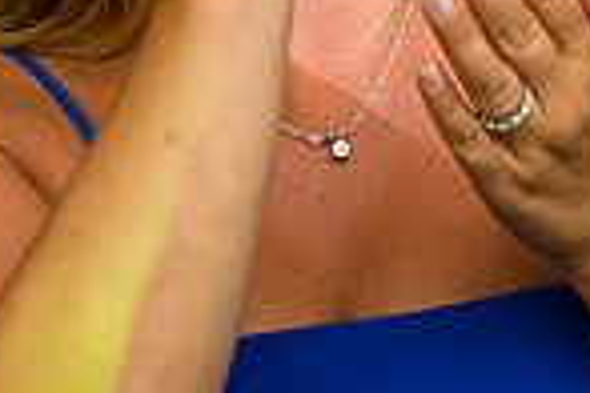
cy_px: -112
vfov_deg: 9.0
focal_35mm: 150
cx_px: 462
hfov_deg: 13.6
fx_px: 2458
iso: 1600
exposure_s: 1/125
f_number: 3.2
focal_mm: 38
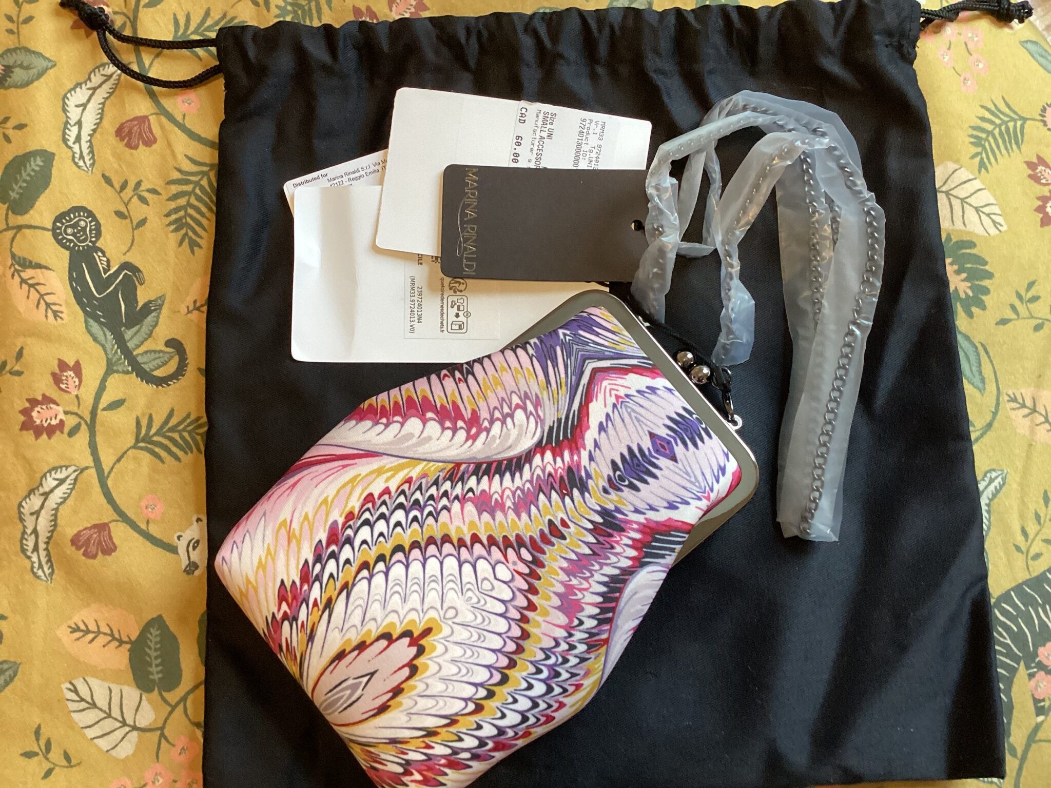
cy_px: 394
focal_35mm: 31
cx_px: 526
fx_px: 941
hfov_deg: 58.4
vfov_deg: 45.4
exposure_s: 1/60
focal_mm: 3.3
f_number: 2.4
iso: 200
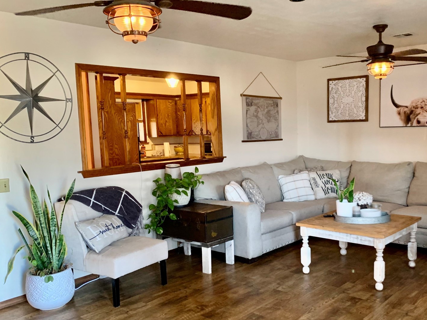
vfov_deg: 40.6
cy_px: 179
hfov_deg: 52.2
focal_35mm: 35
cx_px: 260
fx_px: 432
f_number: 1.8
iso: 320
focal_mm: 4.25
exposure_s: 1/30
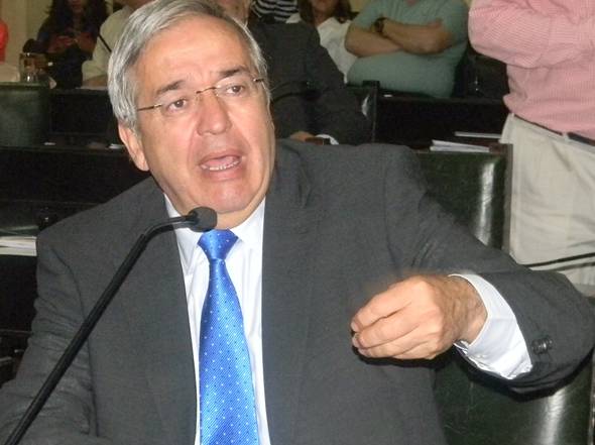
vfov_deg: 21.9
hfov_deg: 29.0
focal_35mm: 67
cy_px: 222
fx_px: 1150
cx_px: 298
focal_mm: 12.2
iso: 692
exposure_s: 1/30
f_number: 4.3
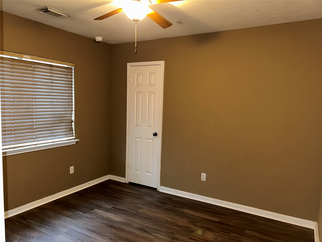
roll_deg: -1.5
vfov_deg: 53.1
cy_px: 121
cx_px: 161
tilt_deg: -5.4
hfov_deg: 67.3
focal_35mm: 26
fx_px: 242
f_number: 1.5
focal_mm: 5.7
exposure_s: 1/9
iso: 100
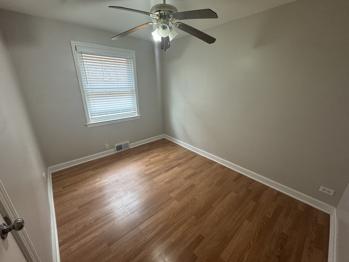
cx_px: 174
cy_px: 131
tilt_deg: -19.2
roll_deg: -0.2
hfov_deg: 102.1
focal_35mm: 14
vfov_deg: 85.7
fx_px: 141
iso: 160
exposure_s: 1/60
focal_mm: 2.22
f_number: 2.2
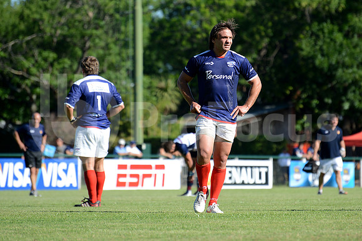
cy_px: 120
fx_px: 2414
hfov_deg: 8.6
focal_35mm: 240
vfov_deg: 5.7
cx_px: 181
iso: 320
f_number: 5.6
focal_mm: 240
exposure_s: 1/800
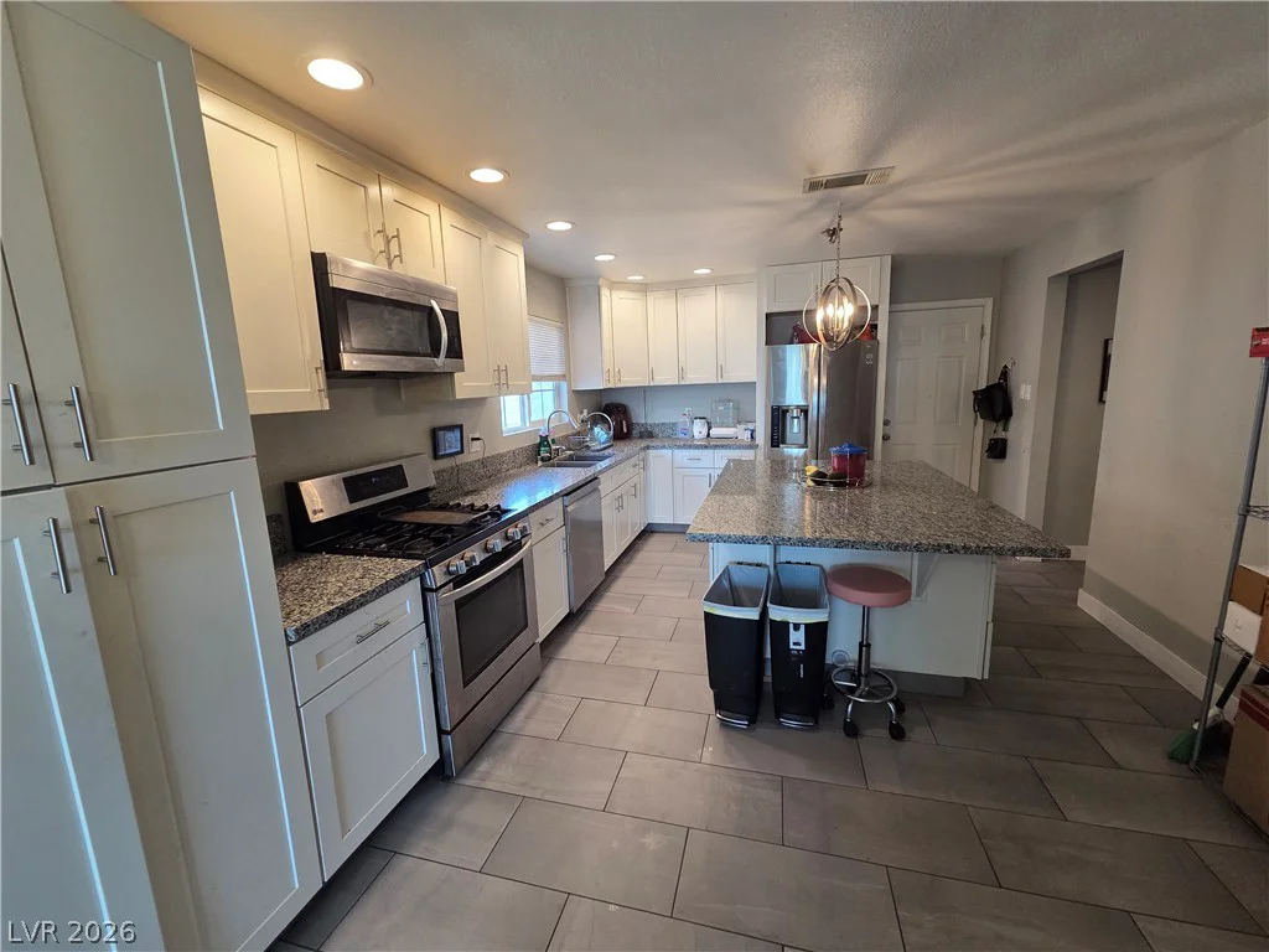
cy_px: 476
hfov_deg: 106.2
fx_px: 477
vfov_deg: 89.9
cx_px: 634
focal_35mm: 13
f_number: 2.2
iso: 200
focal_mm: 2.2
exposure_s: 1/120
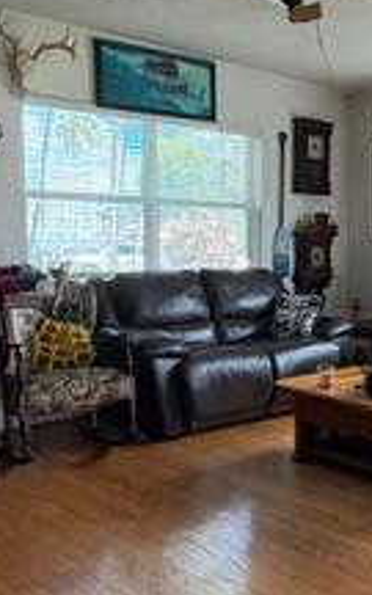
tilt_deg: -3.7
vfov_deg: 45.3
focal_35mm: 44
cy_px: 289
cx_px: 383
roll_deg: -0.4
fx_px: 714
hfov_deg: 27.3
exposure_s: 1/121
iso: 250
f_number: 2.2
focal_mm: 2.22
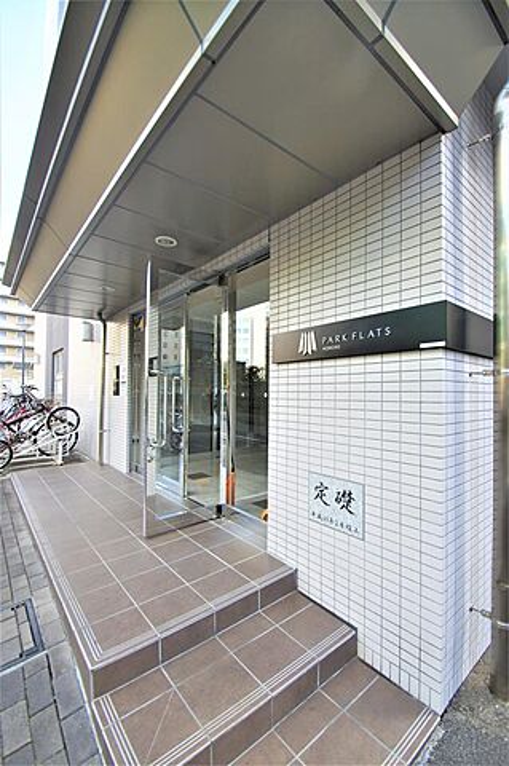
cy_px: 383
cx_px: 254
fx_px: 319
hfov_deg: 77.2
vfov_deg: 100.4
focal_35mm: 15
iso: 100
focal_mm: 10
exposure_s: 1/60
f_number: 5
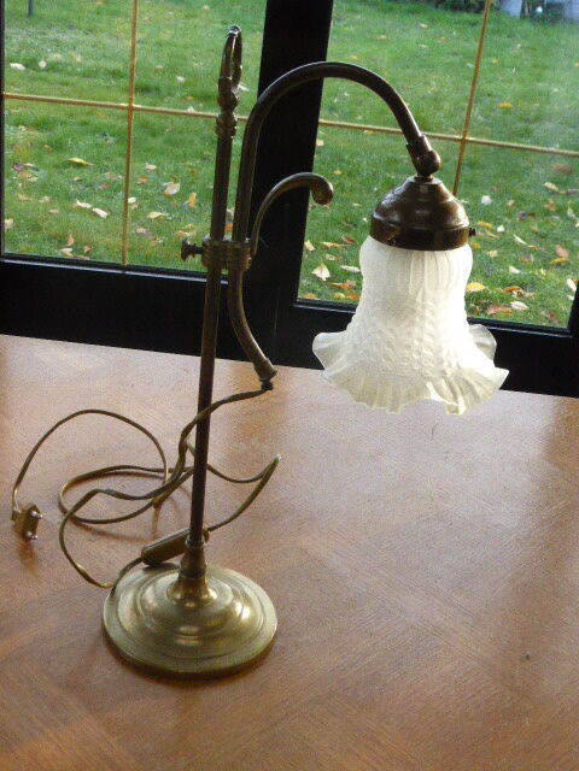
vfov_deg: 38.9
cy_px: 386
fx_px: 1093
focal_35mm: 49
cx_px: 290
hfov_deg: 29.7
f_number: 4.2
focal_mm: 8.5
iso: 1000
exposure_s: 1/250
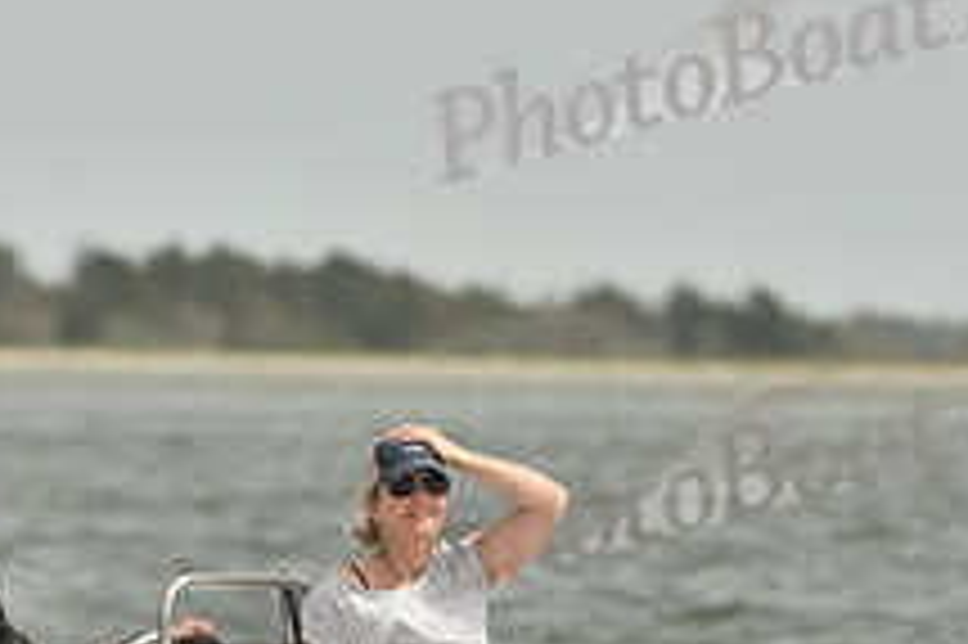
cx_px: 203
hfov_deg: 2.5
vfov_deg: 1.7
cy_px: 777
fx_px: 21763
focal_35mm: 810
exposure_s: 1/1250
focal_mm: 300
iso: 320
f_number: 7.1
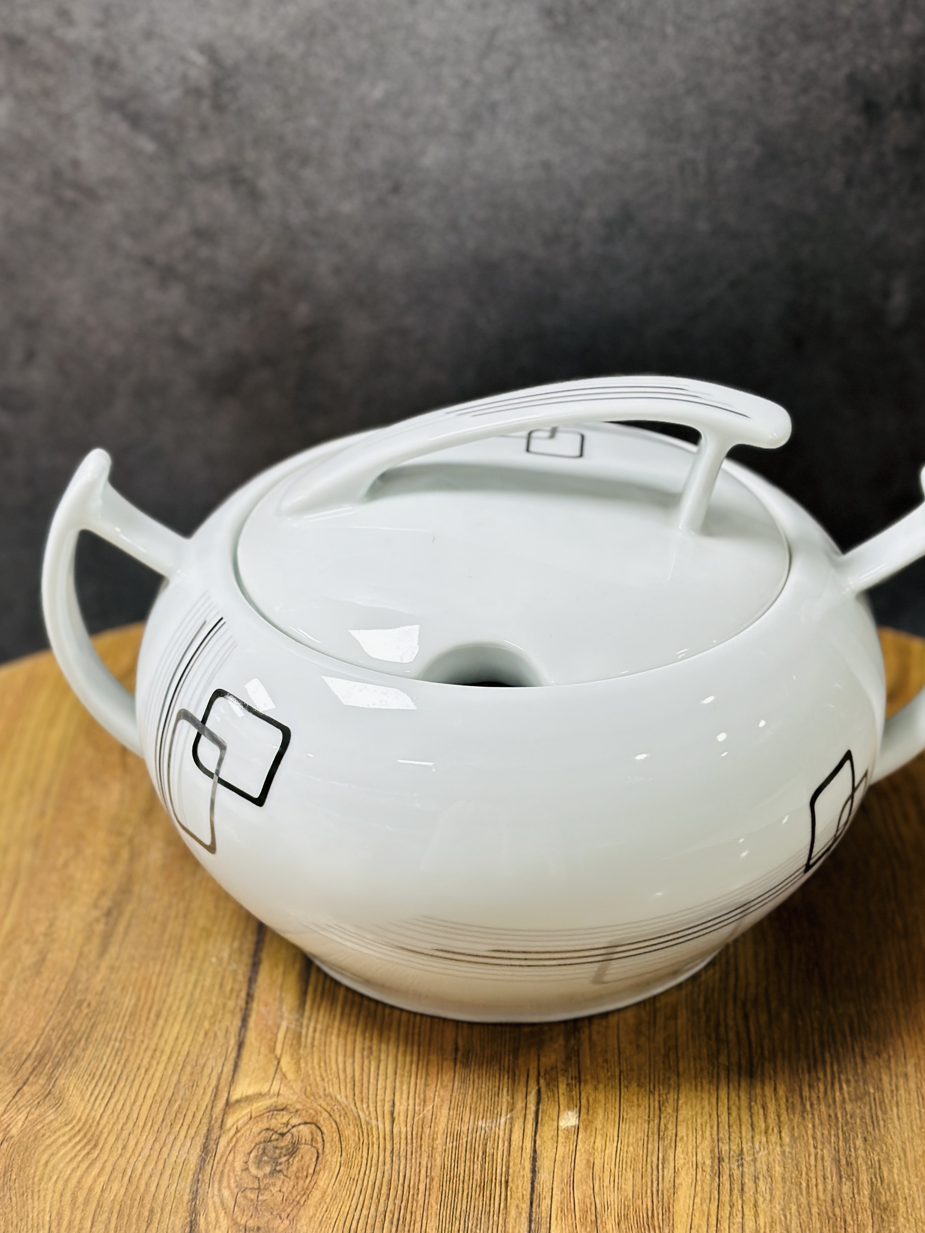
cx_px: 506
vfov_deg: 32.7
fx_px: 2102
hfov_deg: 24.8
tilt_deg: -30.4
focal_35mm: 59
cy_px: 617
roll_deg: +1.3
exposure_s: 1/100
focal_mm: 6.86
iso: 80
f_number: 1.78
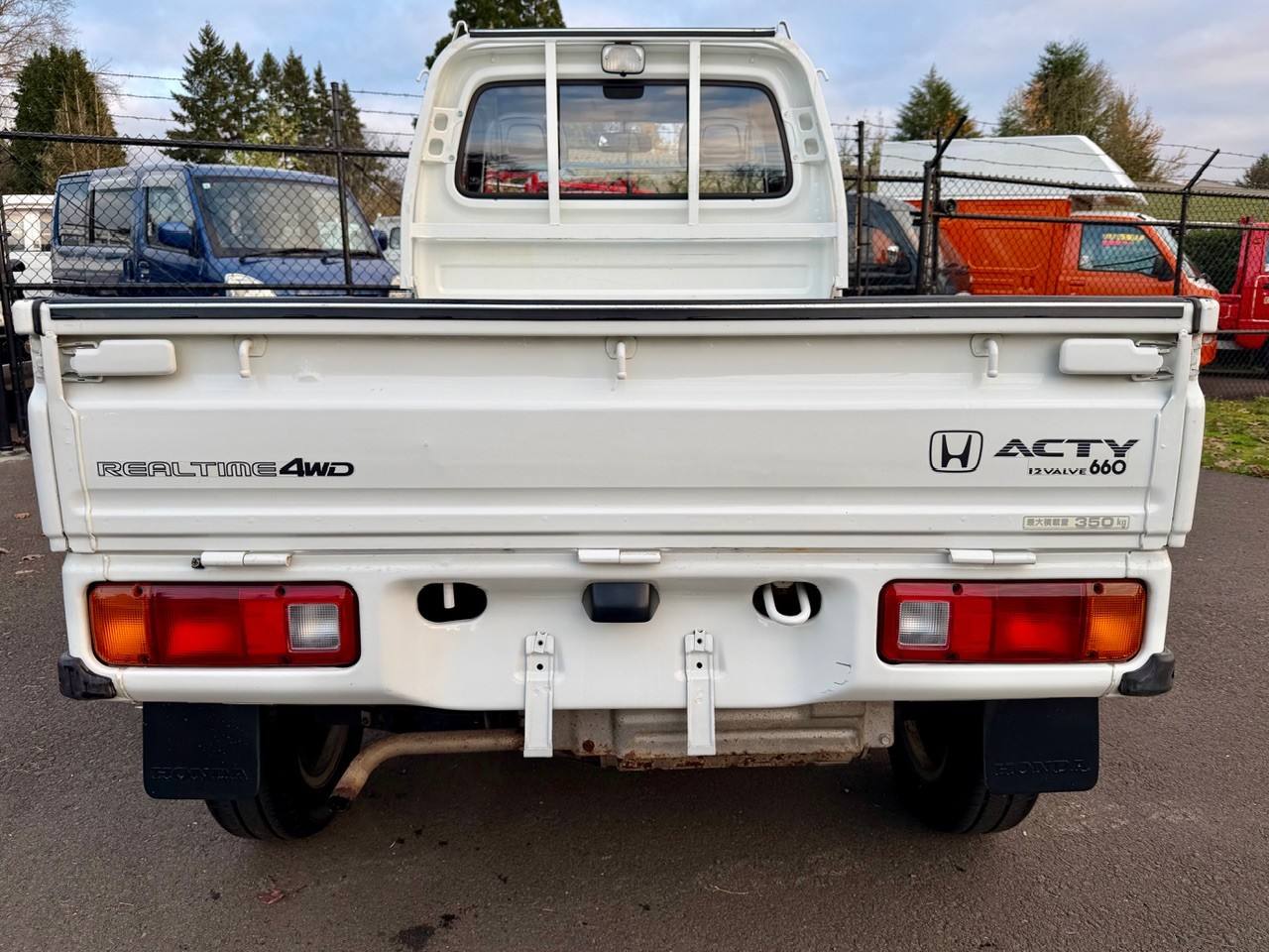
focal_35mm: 24
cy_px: 476
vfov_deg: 56.8
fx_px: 880
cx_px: 634
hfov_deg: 71.6
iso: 80
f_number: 1.78
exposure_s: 1/348
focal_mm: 6.76
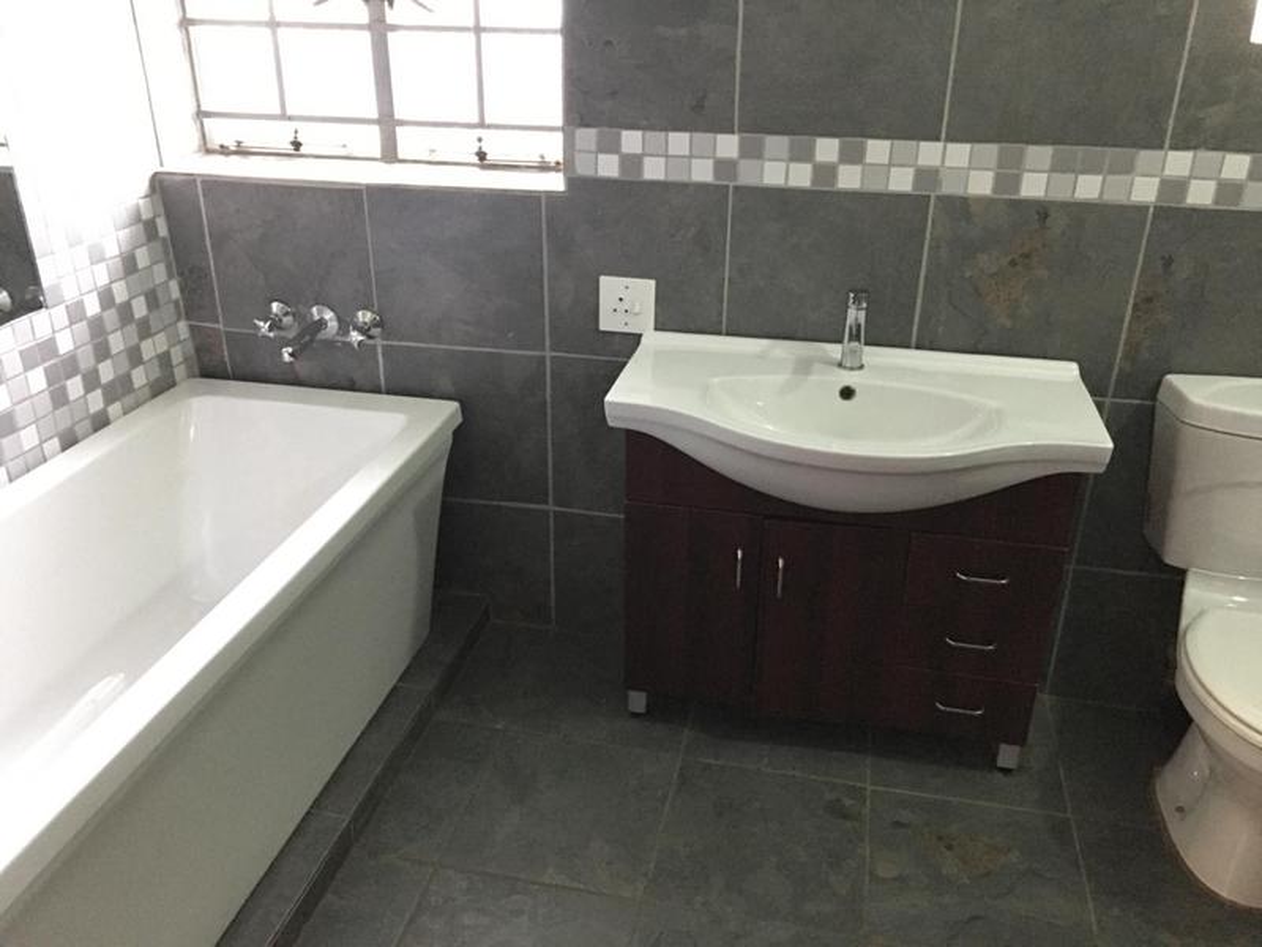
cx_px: 631
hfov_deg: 61.7
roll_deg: -0.9
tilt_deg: -24.0
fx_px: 1057
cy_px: 474
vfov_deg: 48.2
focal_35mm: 29
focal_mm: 4.15
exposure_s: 1/4
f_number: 2.2
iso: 320
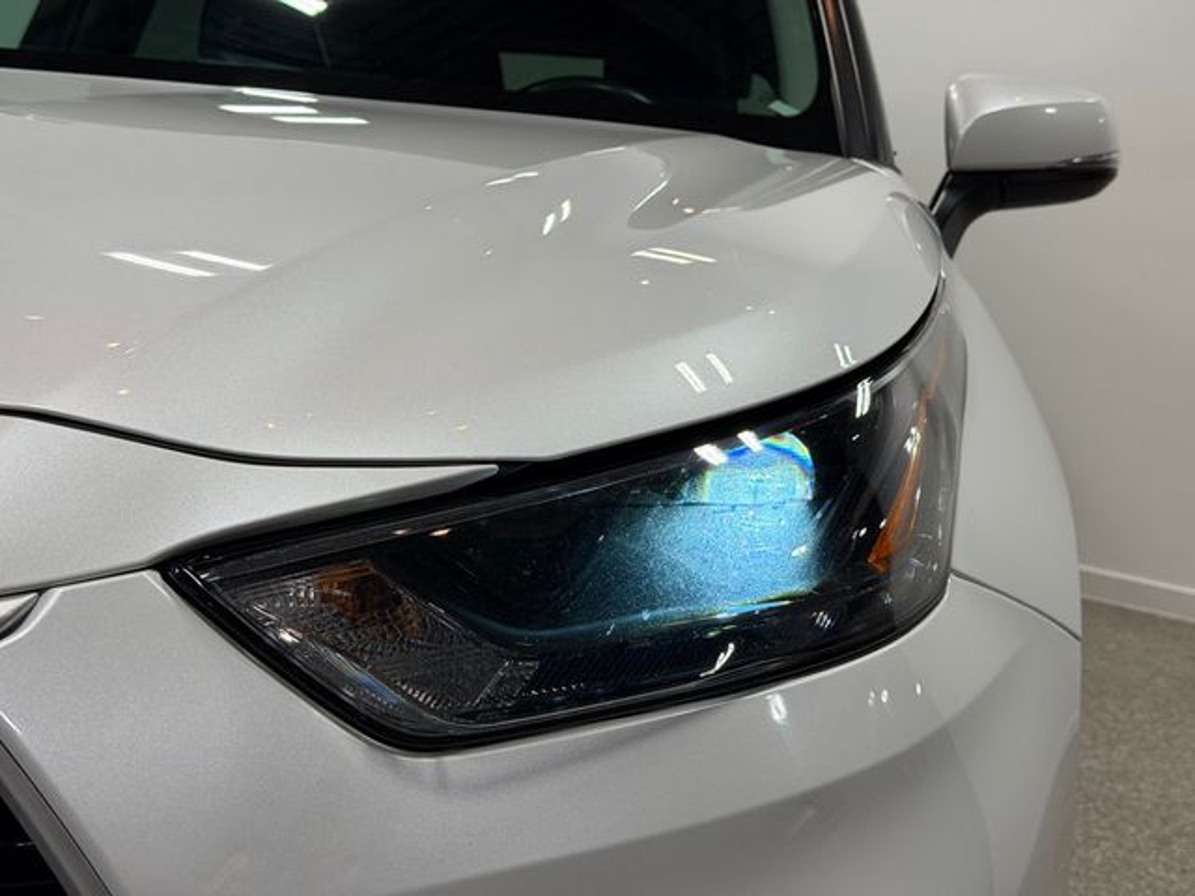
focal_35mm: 48
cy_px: 448
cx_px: 598
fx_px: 1657
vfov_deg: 30.3
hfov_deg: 39.7
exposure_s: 1/762
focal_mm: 6.76
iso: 100
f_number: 1.78
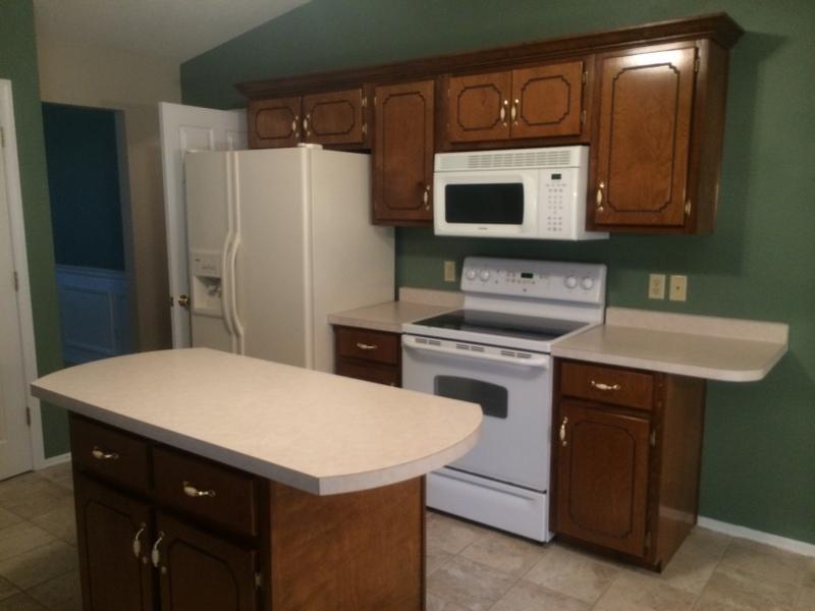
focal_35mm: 30
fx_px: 706
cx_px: 408
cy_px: 306
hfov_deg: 60.0
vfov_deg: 46.8
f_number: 2.2
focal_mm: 4.12
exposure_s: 1/30
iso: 160
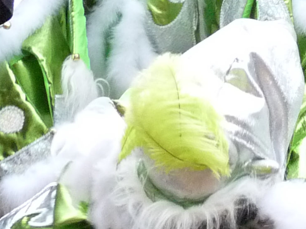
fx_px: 1291
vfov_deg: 9.9
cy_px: -108
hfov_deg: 12.9
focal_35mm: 146
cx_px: 447
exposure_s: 1/200
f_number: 3
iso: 400
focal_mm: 5.3
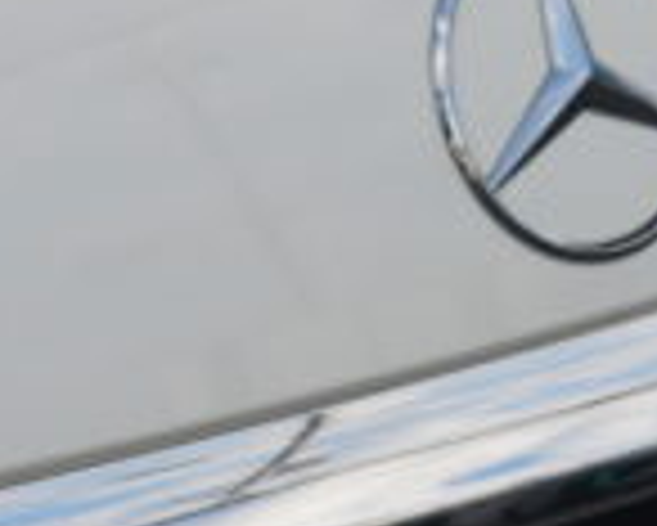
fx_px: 5370
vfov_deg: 5.6
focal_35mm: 276
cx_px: -522
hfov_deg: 6.8
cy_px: 110
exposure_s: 1/160
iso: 125
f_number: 5.6
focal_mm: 42
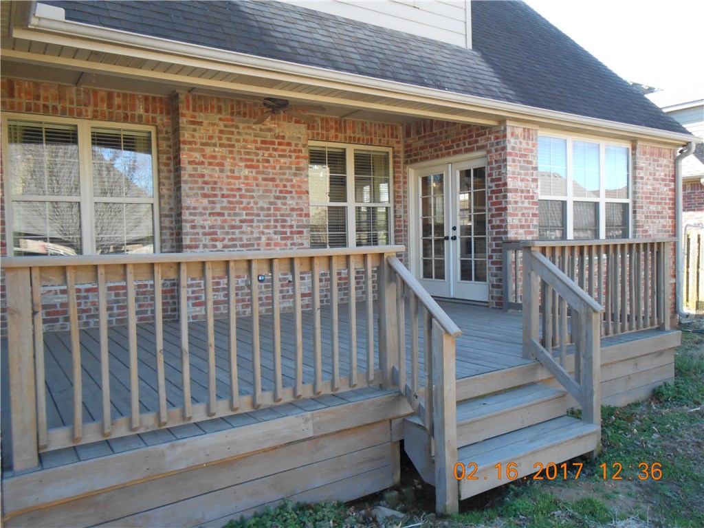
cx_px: 352
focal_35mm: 26
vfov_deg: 53.1
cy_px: 264
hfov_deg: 67.3
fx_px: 529
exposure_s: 1/250
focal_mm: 4.6
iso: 320
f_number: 3.5
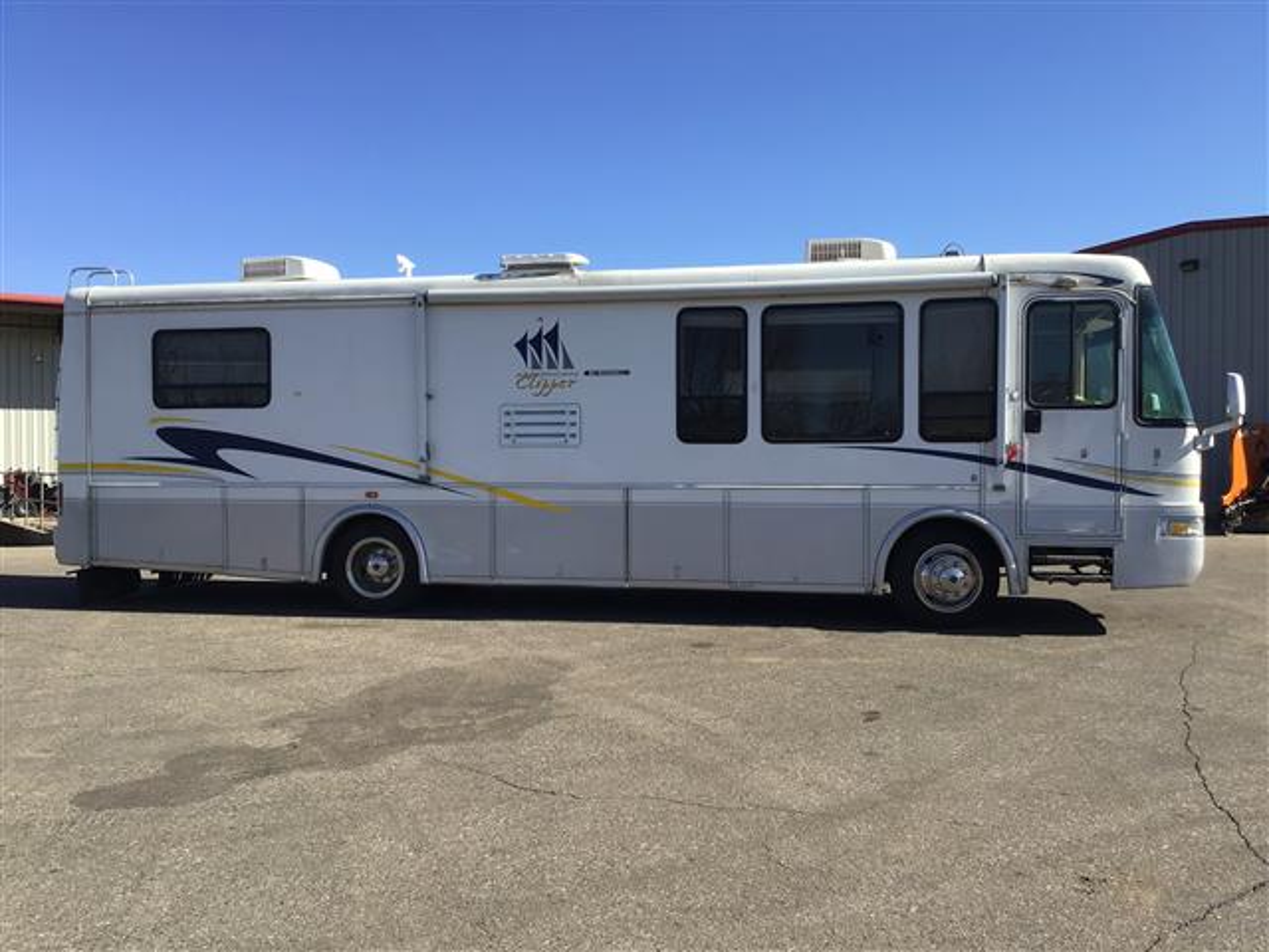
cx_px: 634
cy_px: 476
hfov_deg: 58.4
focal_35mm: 31
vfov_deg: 45.4
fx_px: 1136
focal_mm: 3.3
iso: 25
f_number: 2.4
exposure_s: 1/1058
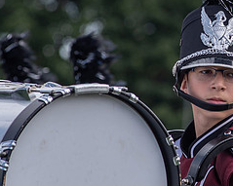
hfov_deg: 2.9
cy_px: 64
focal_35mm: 657
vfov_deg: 2.4
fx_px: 4529
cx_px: 241
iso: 200
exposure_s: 1/640
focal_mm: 200
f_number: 5.6
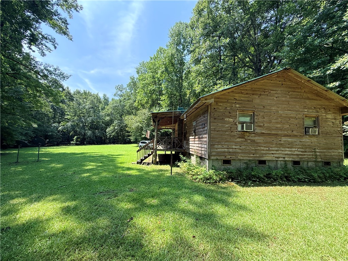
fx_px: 141
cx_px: 174
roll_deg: -2.4
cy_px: 130
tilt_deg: +4.7
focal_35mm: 14
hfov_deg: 102.1
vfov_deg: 85.7
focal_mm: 2.22
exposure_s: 1/522
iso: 64
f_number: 2.2
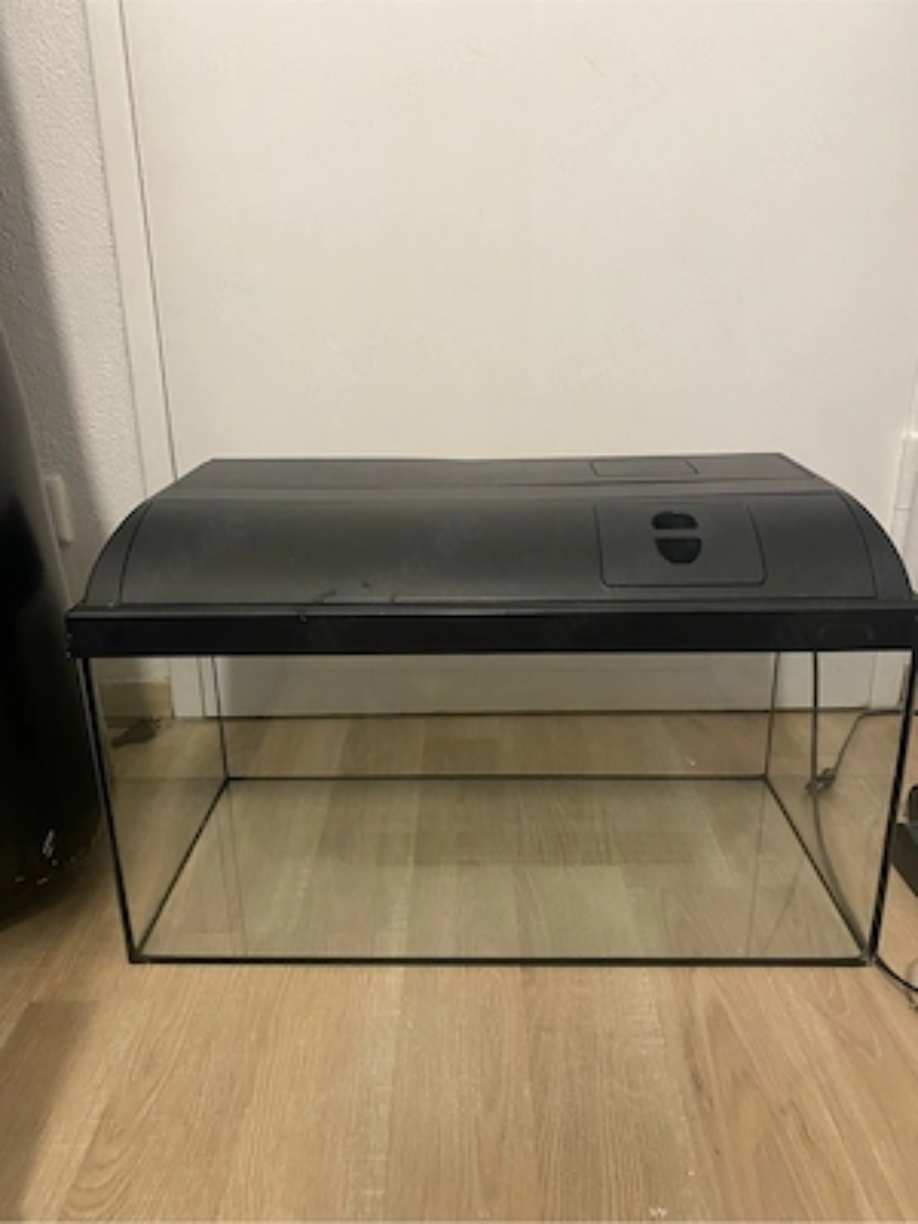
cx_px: 459
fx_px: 919
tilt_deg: -18.5
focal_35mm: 26
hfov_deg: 53.1
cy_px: 612
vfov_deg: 67.3
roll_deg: -0.5
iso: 320
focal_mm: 4.25
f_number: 1.8
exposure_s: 1/60
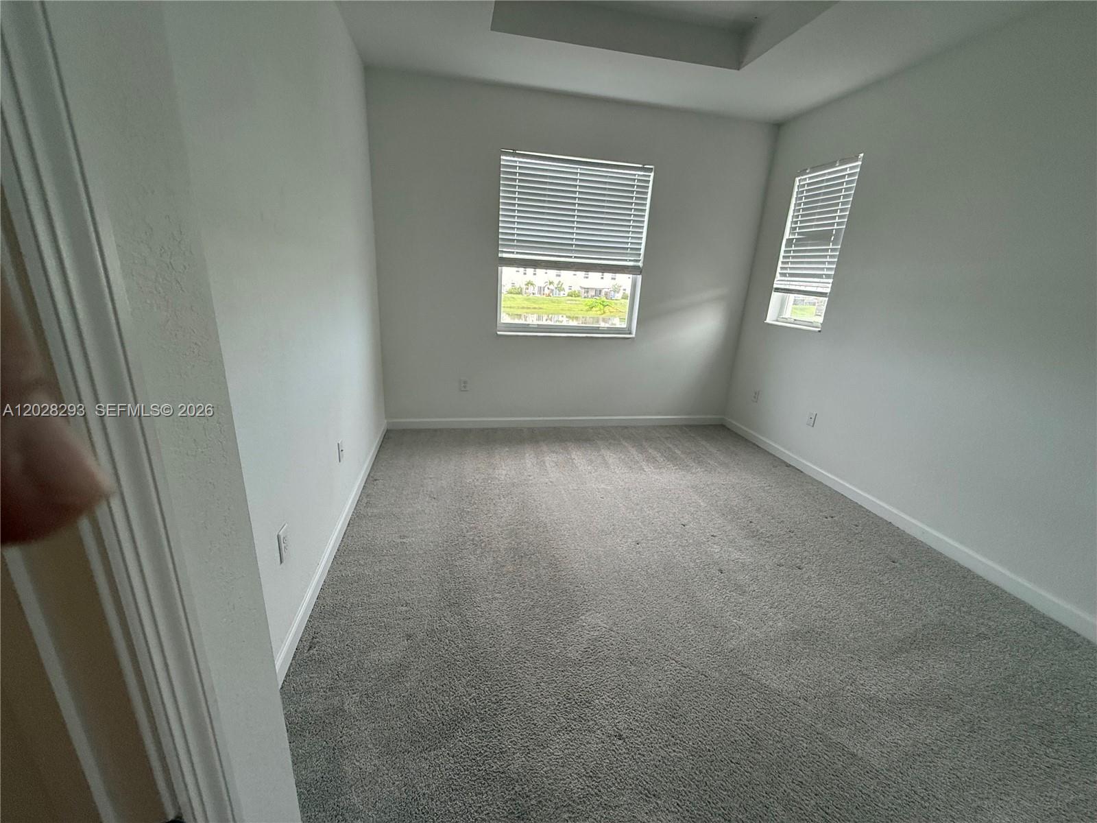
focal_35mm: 14
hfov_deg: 102.1
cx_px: 548
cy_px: 412
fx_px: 444
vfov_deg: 85.7
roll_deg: -4.0
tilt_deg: -17.0
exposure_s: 1/120
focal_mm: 2.22
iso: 250
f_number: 2.2
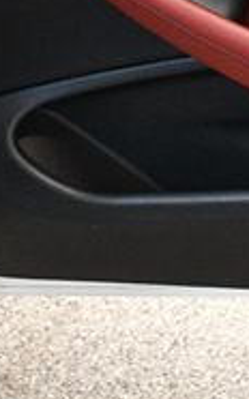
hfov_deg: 8.9
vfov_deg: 14.6
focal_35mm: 140
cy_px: -39
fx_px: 1522
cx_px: 466
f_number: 4
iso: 3200
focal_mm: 27
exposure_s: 1/80
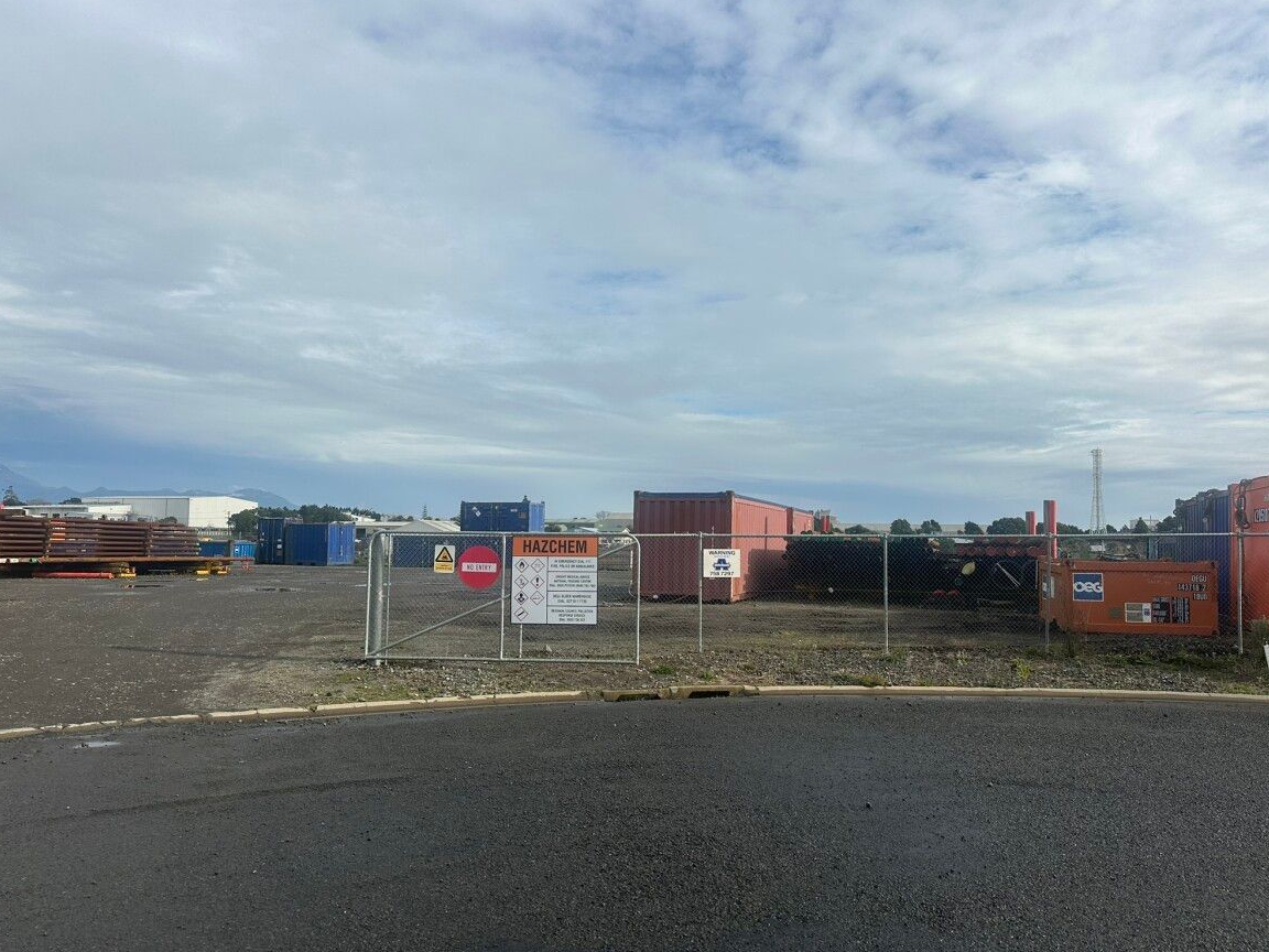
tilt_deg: +3.4
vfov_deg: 54.9
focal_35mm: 25
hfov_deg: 69.4
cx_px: 655
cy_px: 479
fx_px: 916
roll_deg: -0.8
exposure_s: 1/7576
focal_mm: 6.86
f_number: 1.78
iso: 80
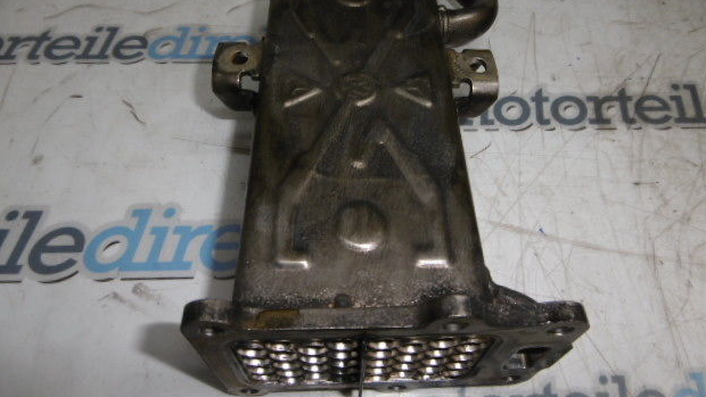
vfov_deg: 42.7
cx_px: 363
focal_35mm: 27
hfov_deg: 69.8
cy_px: 159
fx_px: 506
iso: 100
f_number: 3.1
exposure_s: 1/60
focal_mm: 4.3
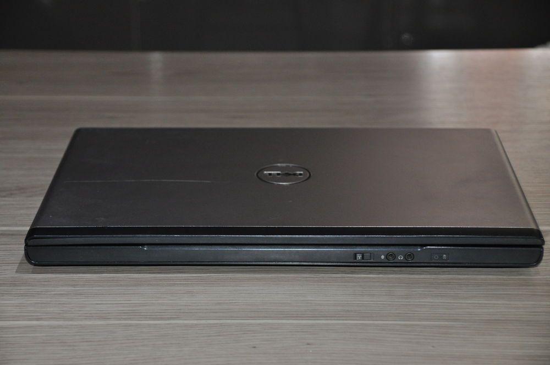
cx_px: 275
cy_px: 182
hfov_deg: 23.4
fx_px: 1327
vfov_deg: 15.7
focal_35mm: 87
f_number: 5
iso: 800
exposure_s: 1/60
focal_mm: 58
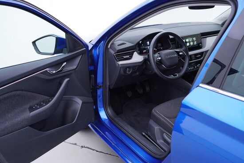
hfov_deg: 53.1
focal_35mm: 36
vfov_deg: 36.9
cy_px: 82
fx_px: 244
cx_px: 122
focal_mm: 24
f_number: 2.8
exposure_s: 1/40
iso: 125
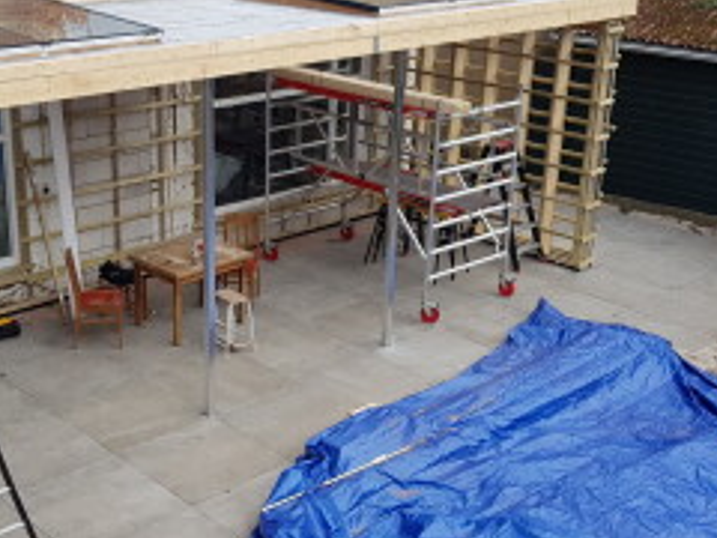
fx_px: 1077
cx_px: 278
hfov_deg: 36.6
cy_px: 272
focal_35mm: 52
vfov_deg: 28.0
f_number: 1.7
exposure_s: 1/1268
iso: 40
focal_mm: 4.2
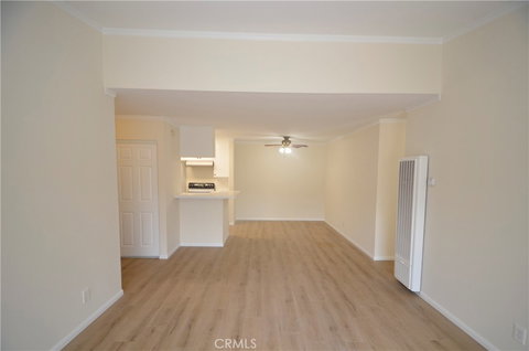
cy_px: 176
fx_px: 220
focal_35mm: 15
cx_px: 264
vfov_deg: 77.1
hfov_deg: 100.5
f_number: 4
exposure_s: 1/60
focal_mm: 10
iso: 280
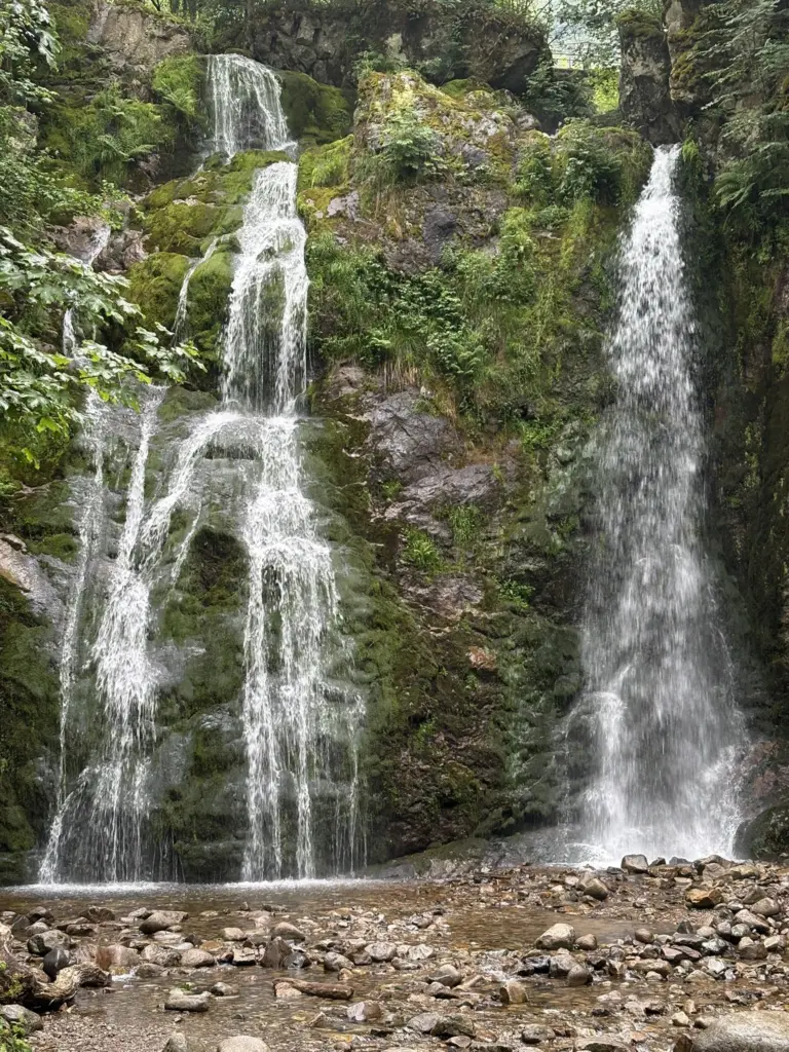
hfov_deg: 28.0
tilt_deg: +7.2
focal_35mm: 52
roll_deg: +0.4
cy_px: 526
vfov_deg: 36.8
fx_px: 1580
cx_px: 394
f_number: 1.6
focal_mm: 5.96
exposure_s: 1/74
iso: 64
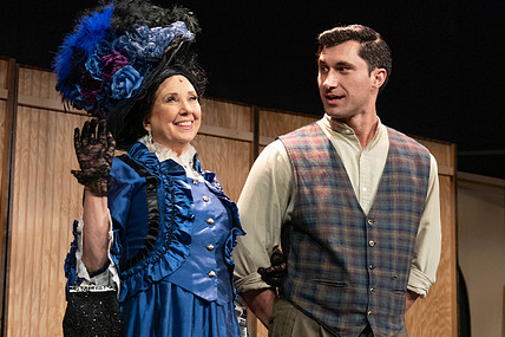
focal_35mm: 101
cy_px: 212
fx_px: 1416
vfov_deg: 13.5
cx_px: 290
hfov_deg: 20.2
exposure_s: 1/200
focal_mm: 62
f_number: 5
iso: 3200
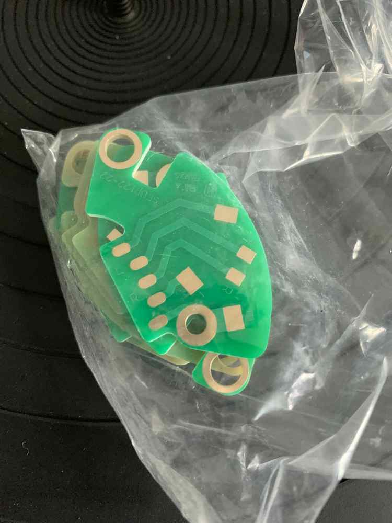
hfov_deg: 53.1
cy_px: 262
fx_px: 393
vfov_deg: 67.3
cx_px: 196
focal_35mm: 26
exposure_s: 1/32
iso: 400
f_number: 1.8
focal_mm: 4.25
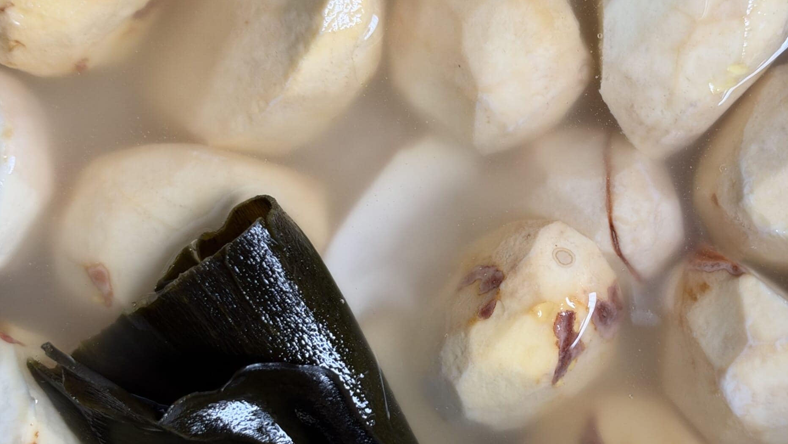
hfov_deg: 29.1
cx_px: 535
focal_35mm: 72
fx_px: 1505
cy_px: 277
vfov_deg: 16.7
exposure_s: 1/60
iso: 125
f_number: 1.8
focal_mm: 6.93
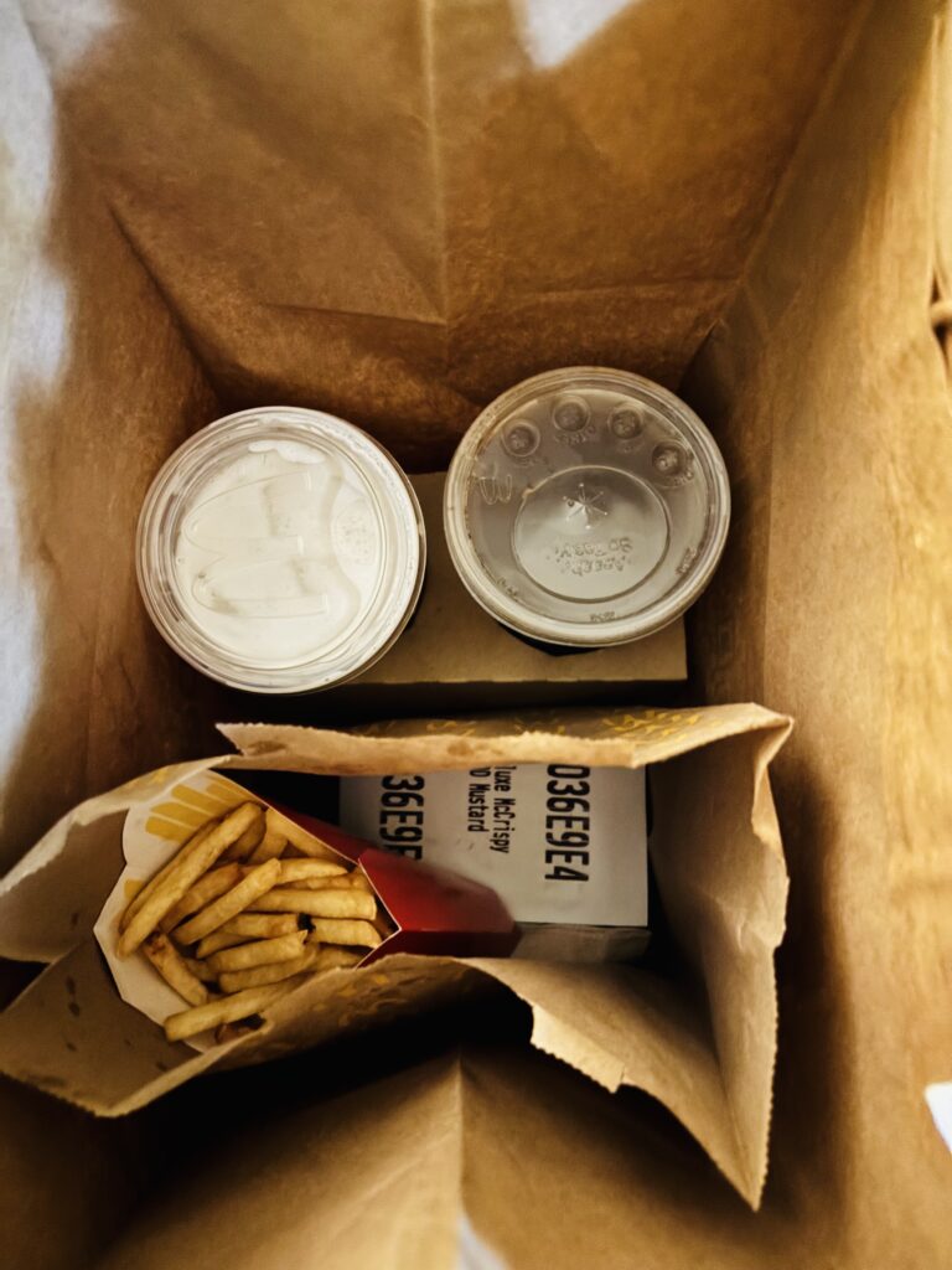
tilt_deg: -82.1
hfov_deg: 53.1
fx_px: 953
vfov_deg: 67.3
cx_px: 476
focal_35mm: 26
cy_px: 635
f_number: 1.6
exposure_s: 1/9
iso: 1600
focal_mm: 5.96
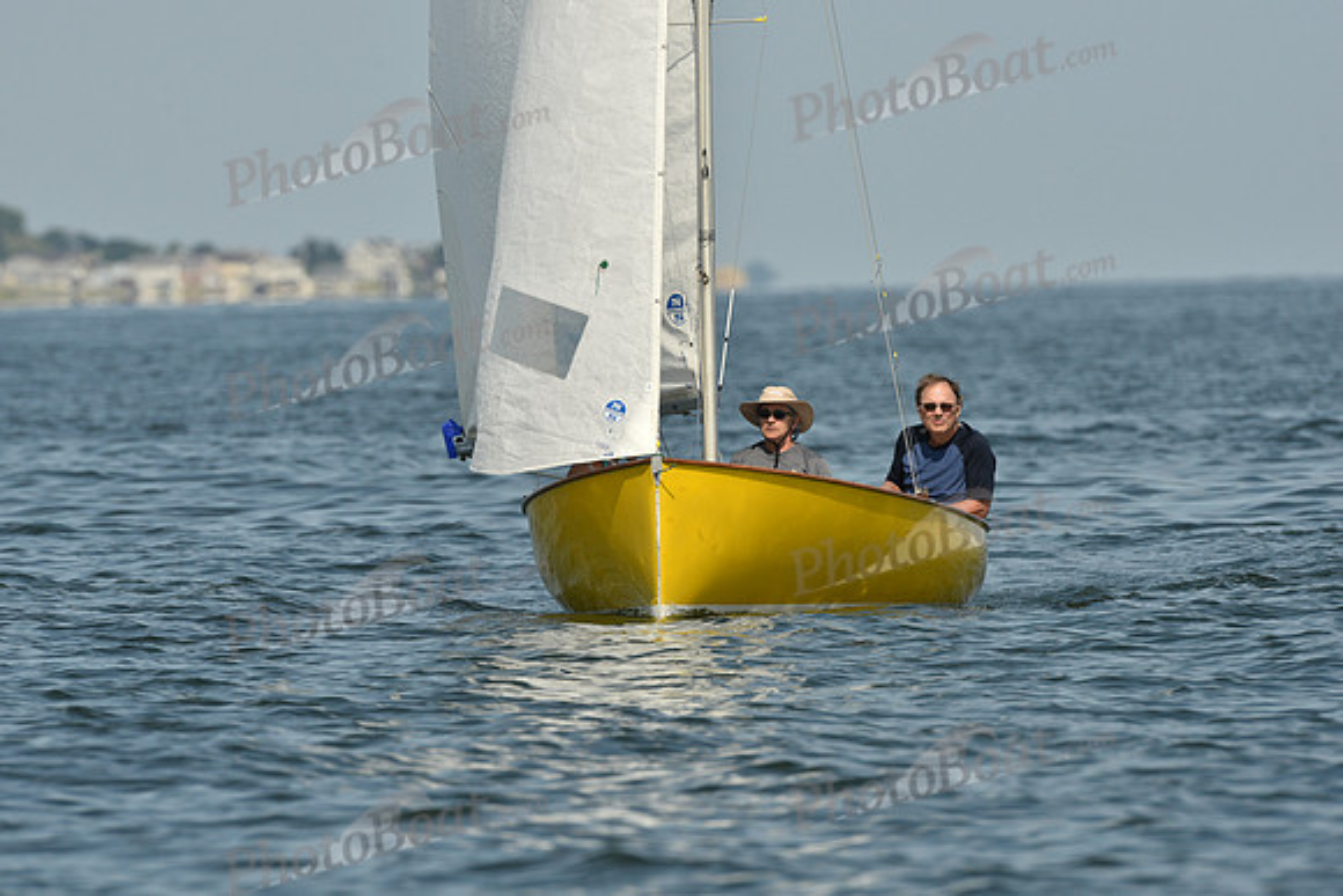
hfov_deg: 3.4
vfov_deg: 2.3
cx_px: 672
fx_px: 22388
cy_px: 448
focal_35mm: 600
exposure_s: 1/1000
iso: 250
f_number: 9
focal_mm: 600
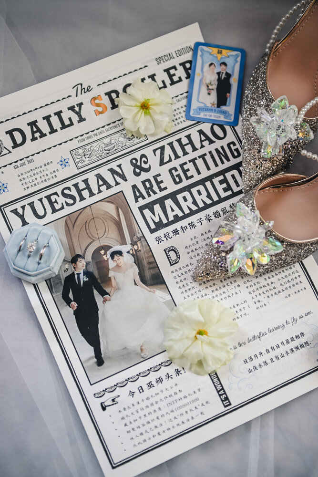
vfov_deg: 35.6
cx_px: 159
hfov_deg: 24.2
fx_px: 742
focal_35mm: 56
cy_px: 238
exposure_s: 1/200
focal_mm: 56
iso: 1600
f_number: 2.8
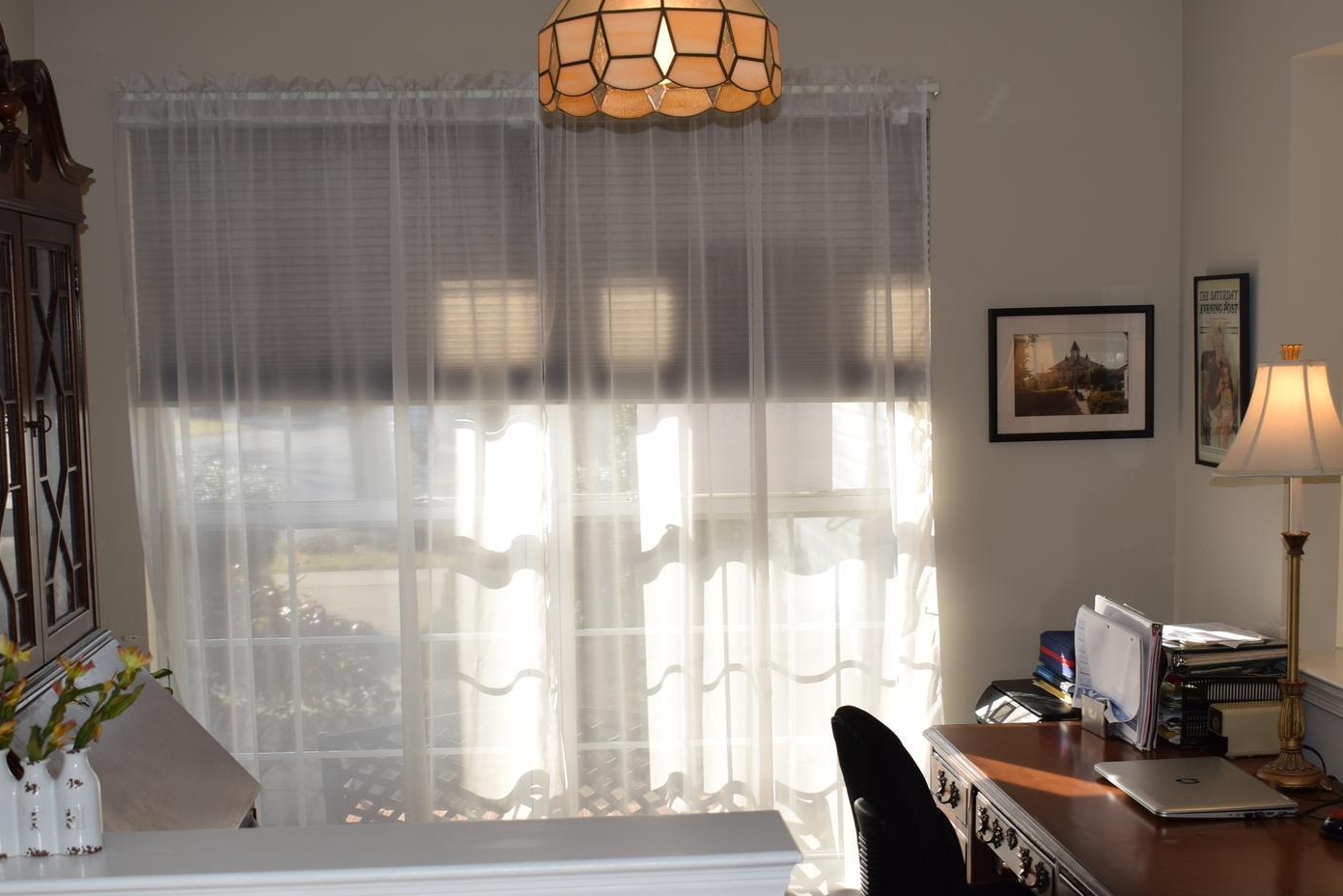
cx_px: 683
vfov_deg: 25.4
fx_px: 1977
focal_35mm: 53
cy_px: 593
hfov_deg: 37.5
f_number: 5.6
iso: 110
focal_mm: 24
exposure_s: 1/125
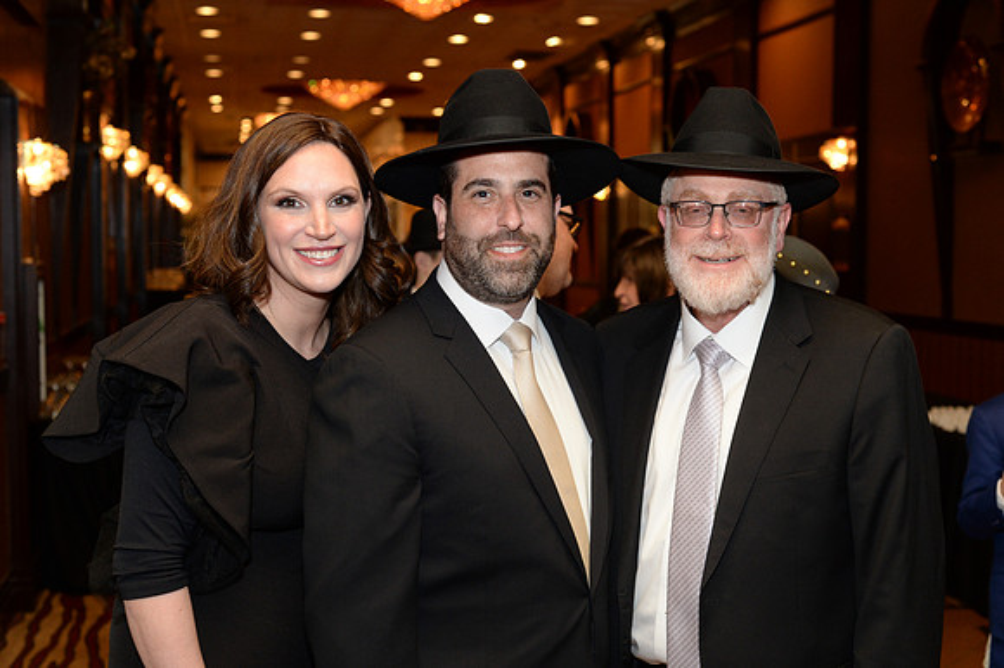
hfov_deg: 39.6
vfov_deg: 27.0
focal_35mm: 50
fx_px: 1394
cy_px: 334
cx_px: 502
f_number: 5.6
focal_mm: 50
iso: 1600
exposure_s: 1/125
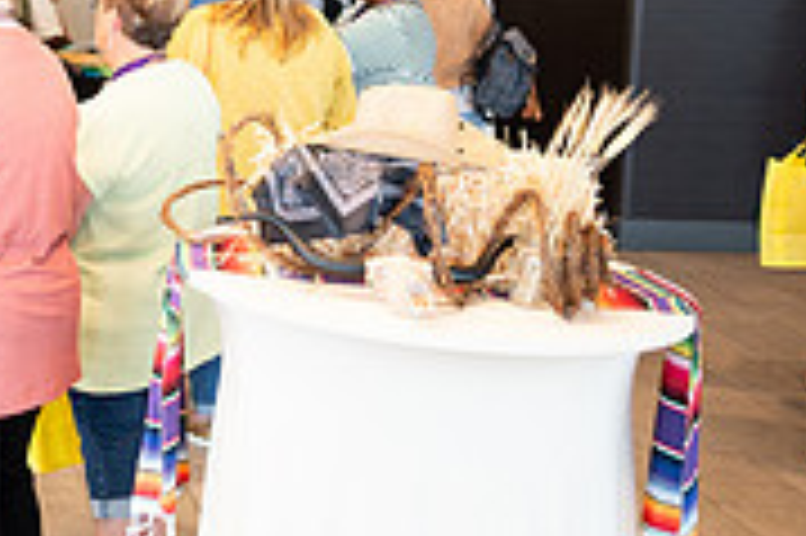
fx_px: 1834
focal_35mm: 82
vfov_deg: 16.3
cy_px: 19
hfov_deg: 22.0
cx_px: -277
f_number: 1.8
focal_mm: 24
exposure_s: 1/200
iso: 400
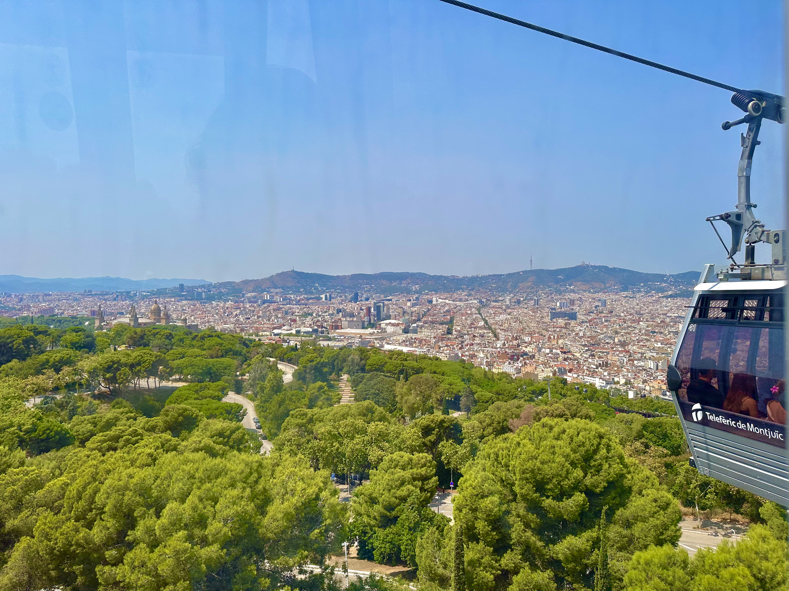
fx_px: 547
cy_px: 296
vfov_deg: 56.8
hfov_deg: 71.6
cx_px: 394
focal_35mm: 24
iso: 80
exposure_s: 1/3155
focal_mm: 6.86
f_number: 1.78
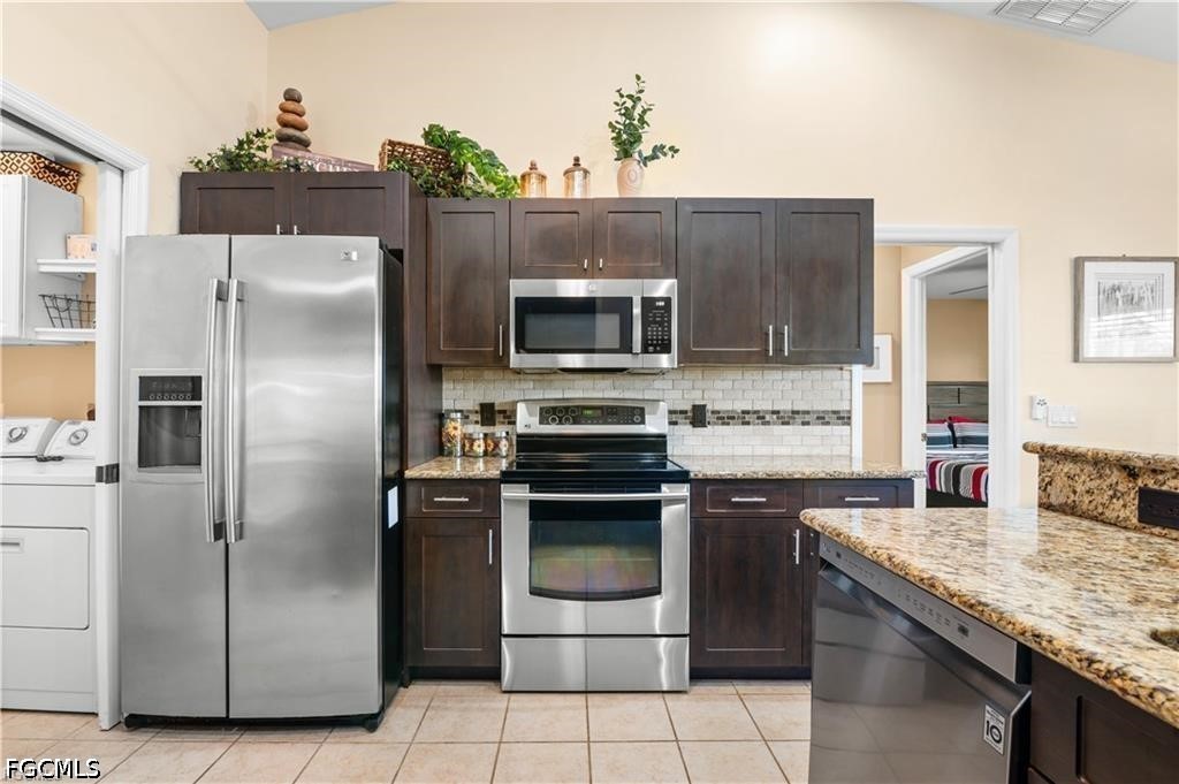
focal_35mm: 16
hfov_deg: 96.8
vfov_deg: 73.7
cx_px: 590
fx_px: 524
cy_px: 392
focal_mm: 16
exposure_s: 2.5
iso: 320
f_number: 10
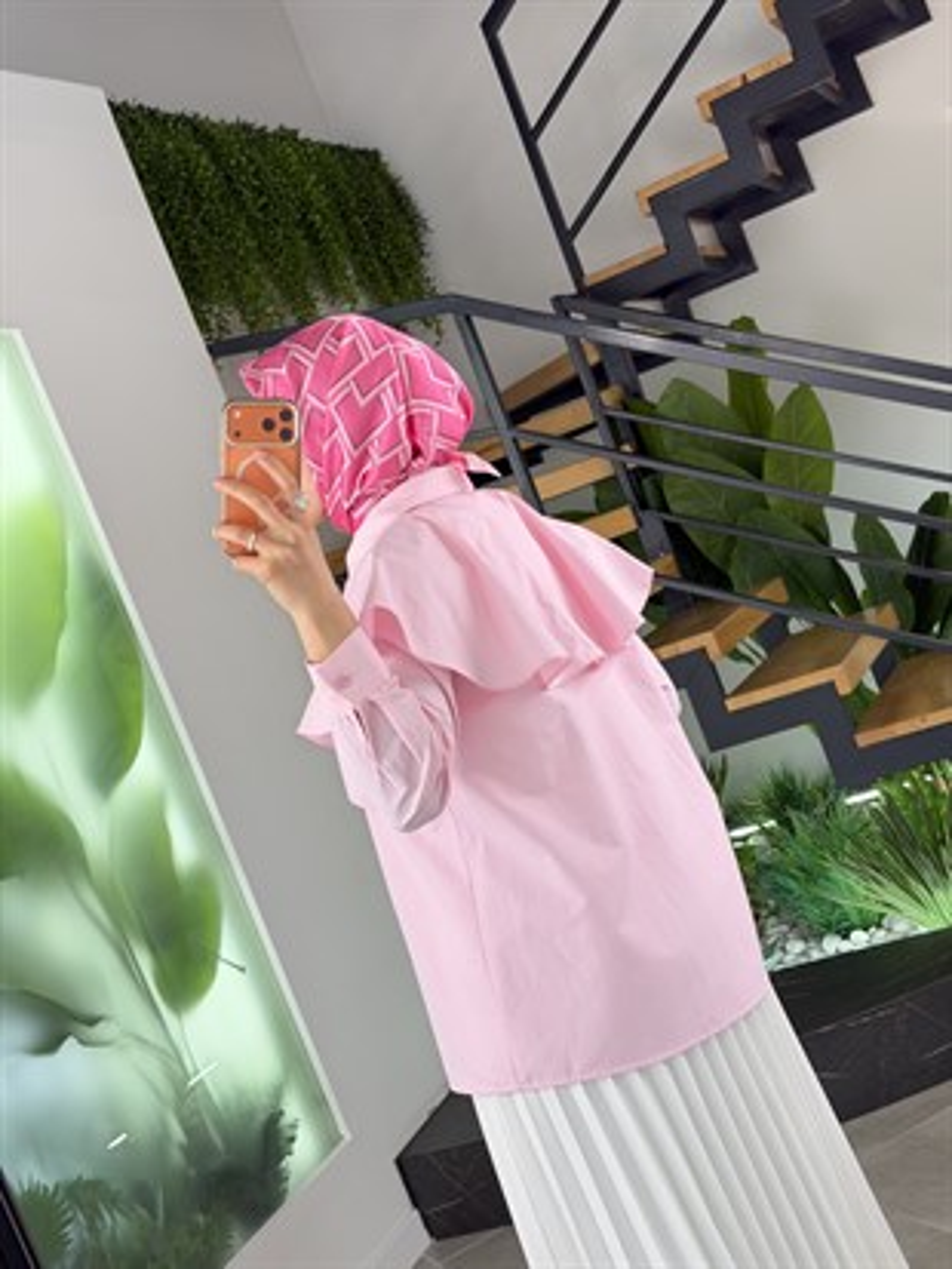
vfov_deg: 39.6
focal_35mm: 48
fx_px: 1759
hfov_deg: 30.3
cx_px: 476
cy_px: 634
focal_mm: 6.76
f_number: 1.78
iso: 50
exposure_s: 1/121
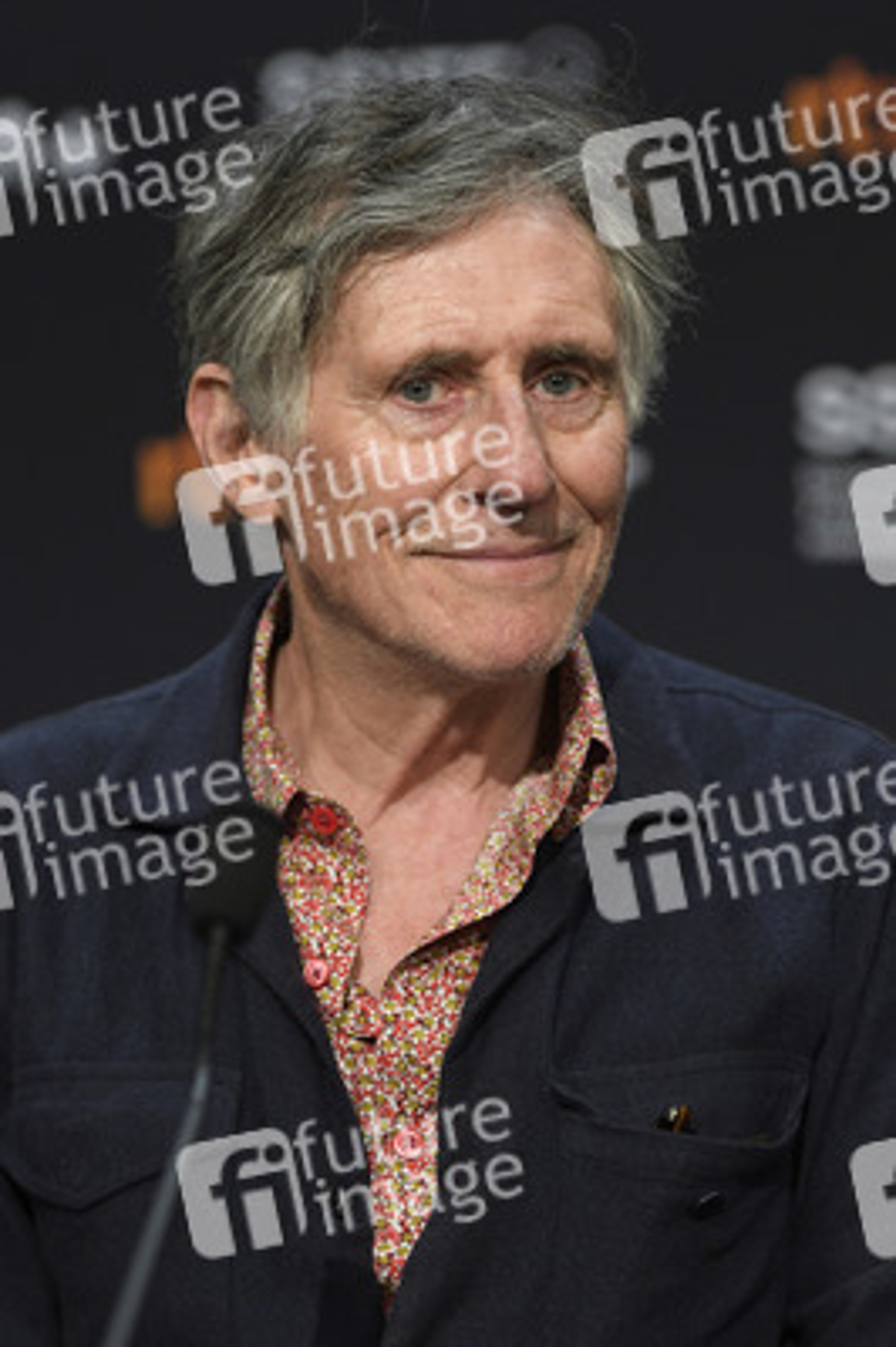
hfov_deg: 13.7
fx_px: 3740
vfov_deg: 20.4
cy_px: 674
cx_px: 448
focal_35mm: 100
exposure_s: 1/250
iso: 1000
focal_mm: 100
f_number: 3.5
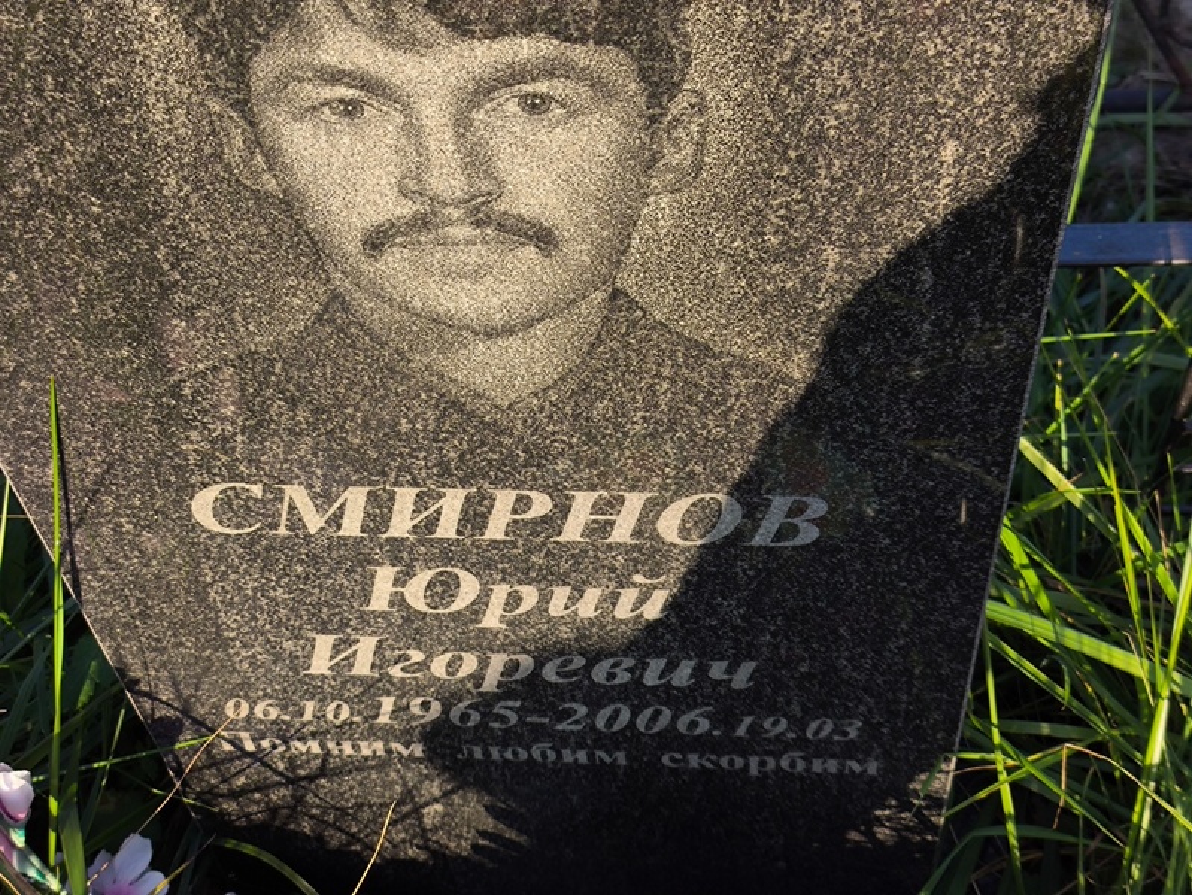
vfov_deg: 29.1
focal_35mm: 50
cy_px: 448
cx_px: 596
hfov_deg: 38.2
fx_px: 1723
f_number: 1.7
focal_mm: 4.71
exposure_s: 1/470
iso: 50
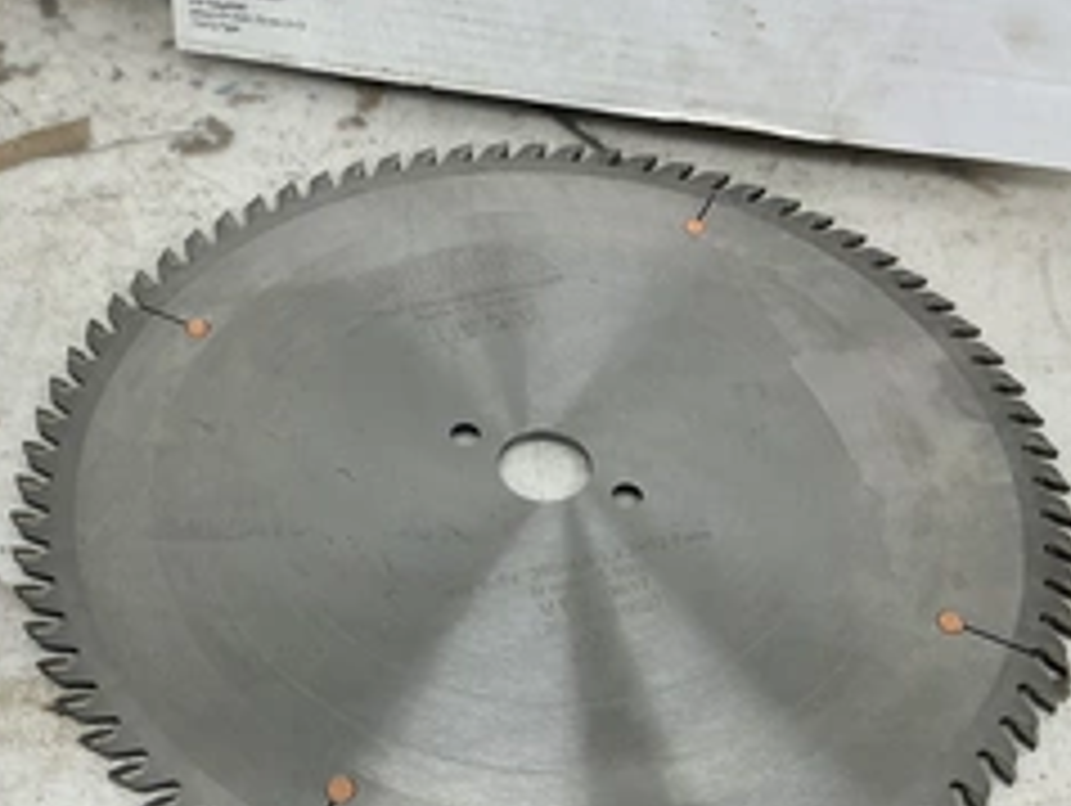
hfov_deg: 40.3
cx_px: 472
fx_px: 1456
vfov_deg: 30.8
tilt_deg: -51.4
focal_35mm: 47
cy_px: 509
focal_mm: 3
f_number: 1.8
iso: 40
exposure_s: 1/120
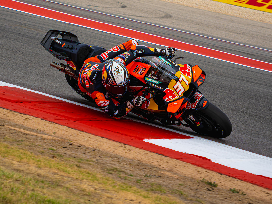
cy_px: 88
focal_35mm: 166
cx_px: 98
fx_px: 1302
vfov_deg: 9.0
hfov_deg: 11.9
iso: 800
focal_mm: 103.6
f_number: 5.6
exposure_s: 1/2500
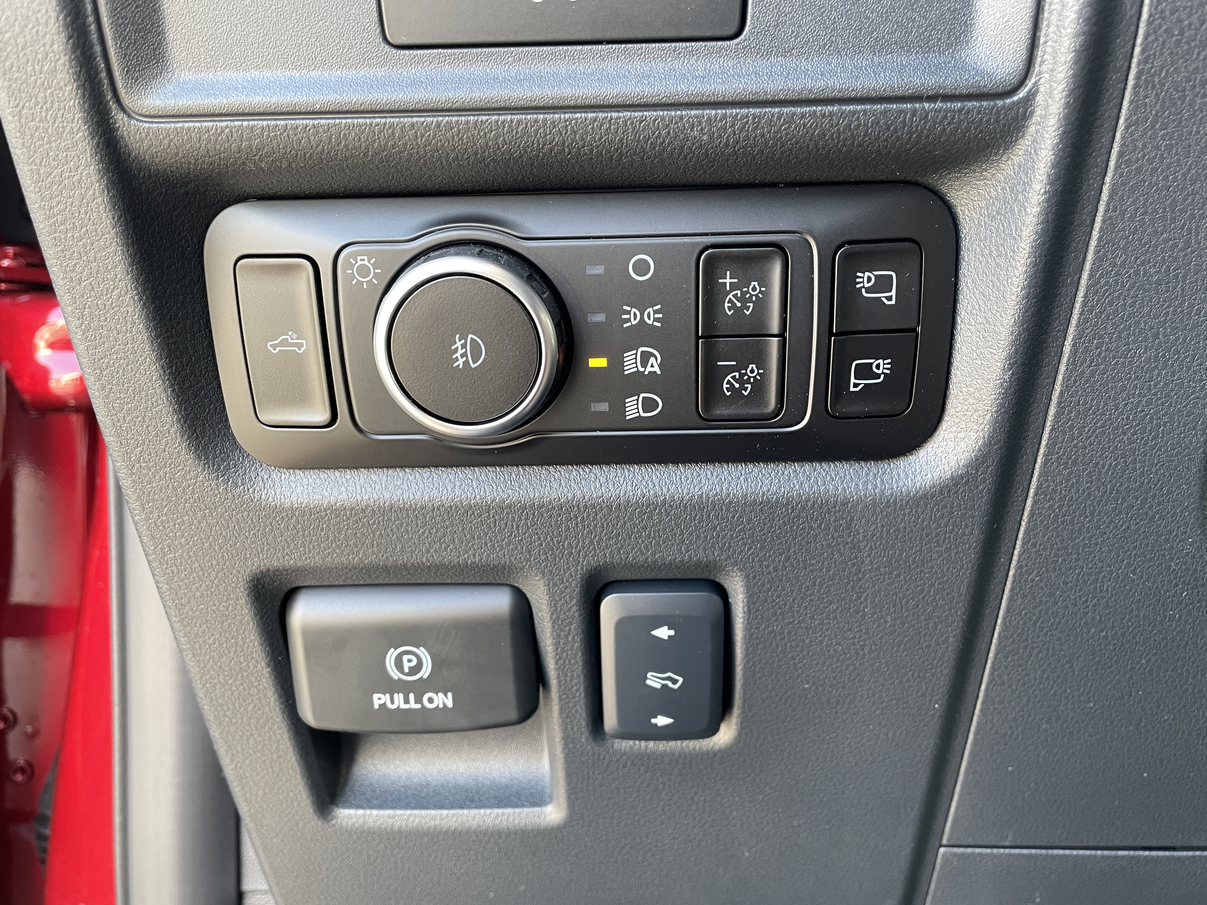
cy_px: 457
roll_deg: +1.2
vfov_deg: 51.4
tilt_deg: -7.5
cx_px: 615
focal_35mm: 27
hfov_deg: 65.3
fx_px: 941
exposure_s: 1/80
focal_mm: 4.2
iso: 125
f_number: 1.6
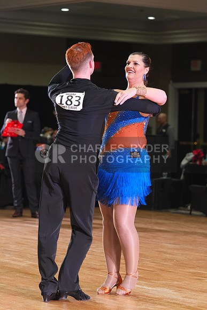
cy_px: 155
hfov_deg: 10.2
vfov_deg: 15.2
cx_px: 104
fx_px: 1164
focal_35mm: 135
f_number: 4
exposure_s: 1/200
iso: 3200
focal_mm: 135
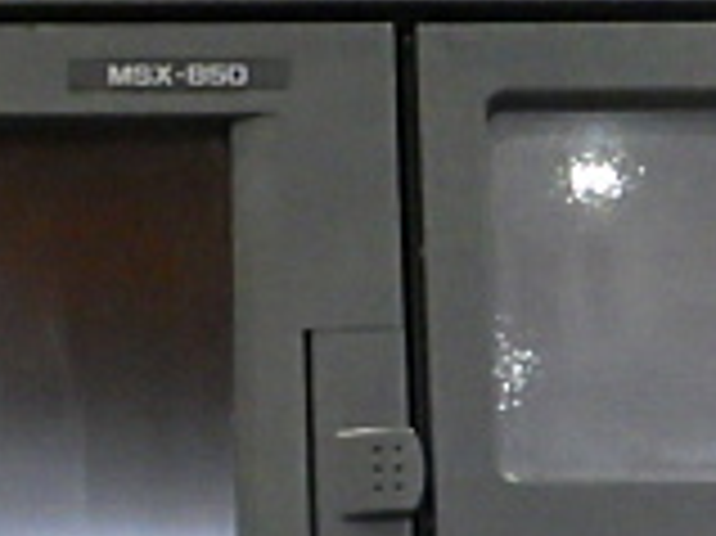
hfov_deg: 17.1
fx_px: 2336
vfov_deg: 12.9
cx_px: 45
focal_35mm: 113
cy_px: 581
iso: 1250
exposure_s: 1/45
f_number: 3.5
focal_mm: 5
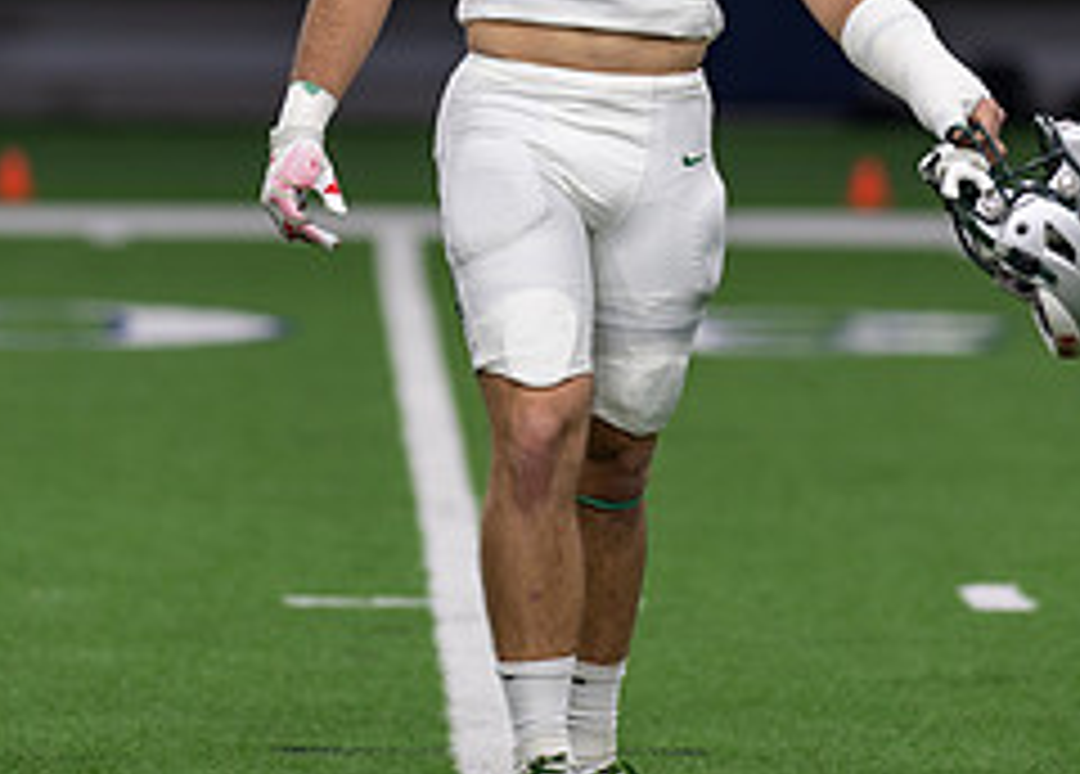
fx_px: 12222
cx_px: 656
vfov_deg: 3.6
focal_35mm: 398
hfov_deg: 5.1
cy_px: 25
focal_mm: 135
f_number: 1.8
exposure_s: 1/250
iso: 200
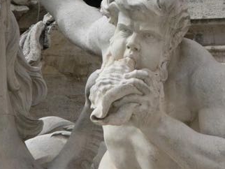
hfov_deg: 3.7
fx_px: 3487
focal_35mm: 536
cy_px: 65
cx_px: 120
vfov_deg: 2.8
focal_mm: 72
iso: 80
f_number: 4.5
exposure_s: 1/400
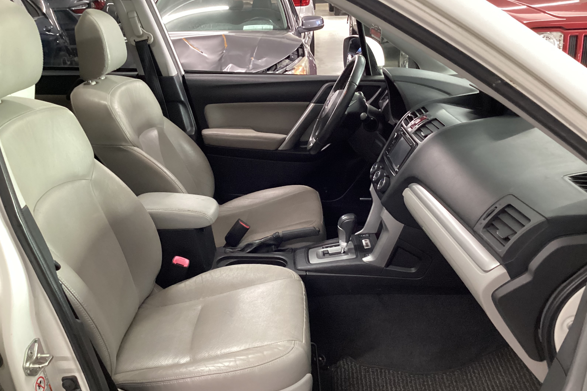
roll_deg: +2.7
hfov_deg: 57.2
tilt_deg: -25.1
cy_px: 214
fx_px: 538
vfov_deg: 39.9
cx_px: 295
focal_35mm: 33
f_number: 2.4
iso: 320
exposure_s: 1/30
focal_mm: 3.3
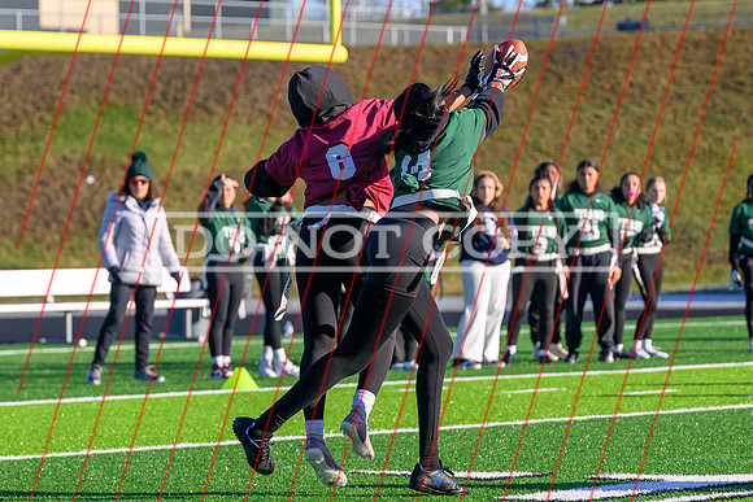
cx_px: 364
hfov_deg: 10.4
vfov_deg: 6.9
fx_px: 4146
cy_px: 167
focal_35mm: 198
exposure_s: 1/1250
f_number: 2.8
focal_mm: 85
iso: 110
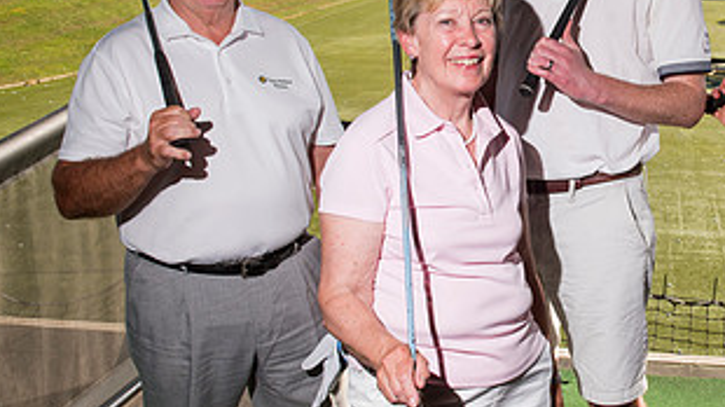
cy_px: 156
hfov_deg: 37.9
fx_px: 1018
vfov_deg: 22.6
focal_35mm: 53
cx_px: 573
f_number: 10
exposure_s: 1/250
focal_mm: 27
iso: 200
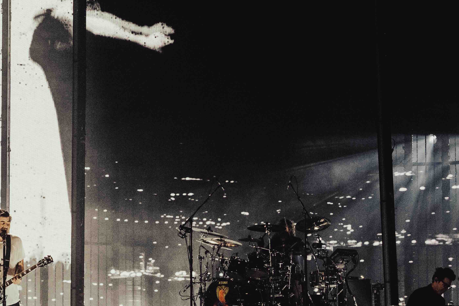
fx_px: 2716
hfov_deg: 9.6
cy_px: 79
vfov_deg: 6.4
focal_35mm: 213
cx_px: 0
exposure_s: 1/500
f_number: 5
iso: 8000
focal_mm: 100
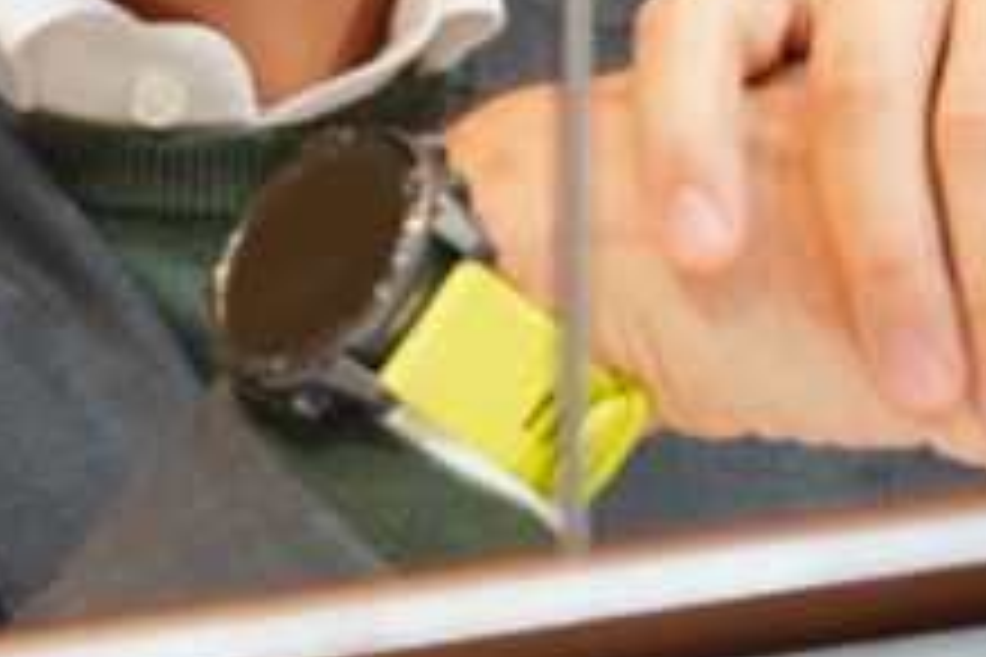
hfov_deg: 2.3
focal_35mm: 916
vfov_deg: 1.5
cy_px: -788
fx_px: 25086
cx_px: 140
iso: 1250
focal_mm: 186
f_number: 2.8
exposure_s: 1/160
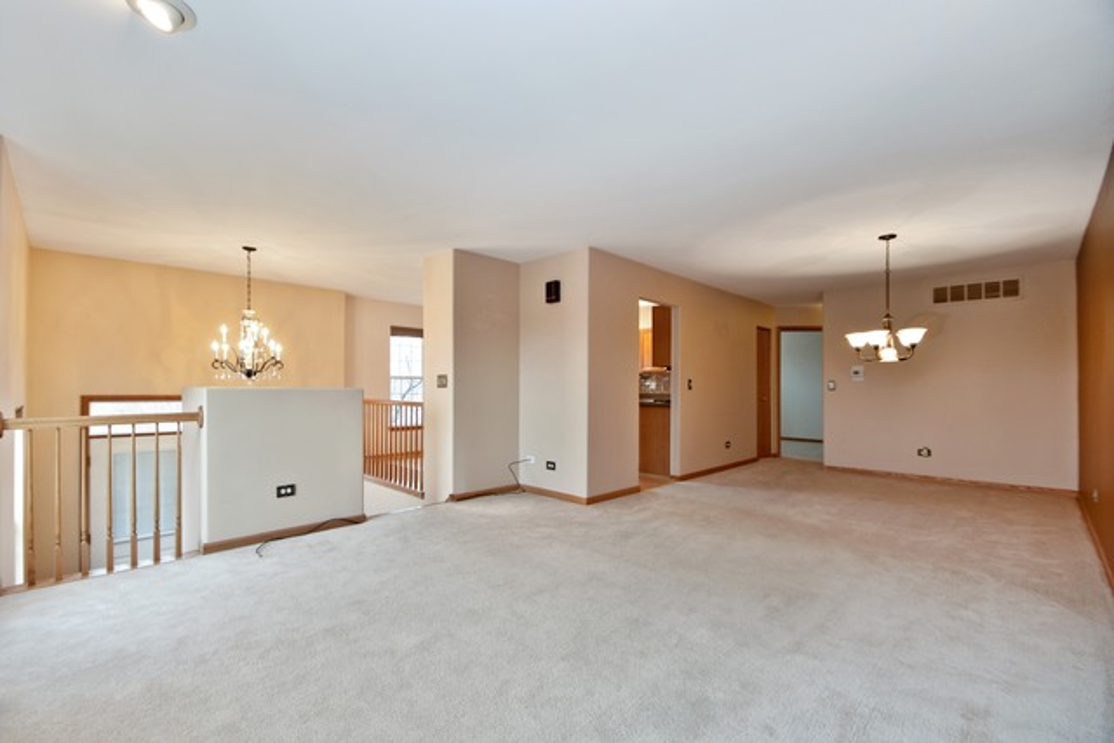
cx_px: 557
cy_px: 372
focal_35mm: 15
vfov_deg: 77.4
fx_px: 464
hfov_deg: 100.4
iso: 200
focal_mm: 10
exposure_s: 1/10
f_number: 6.3
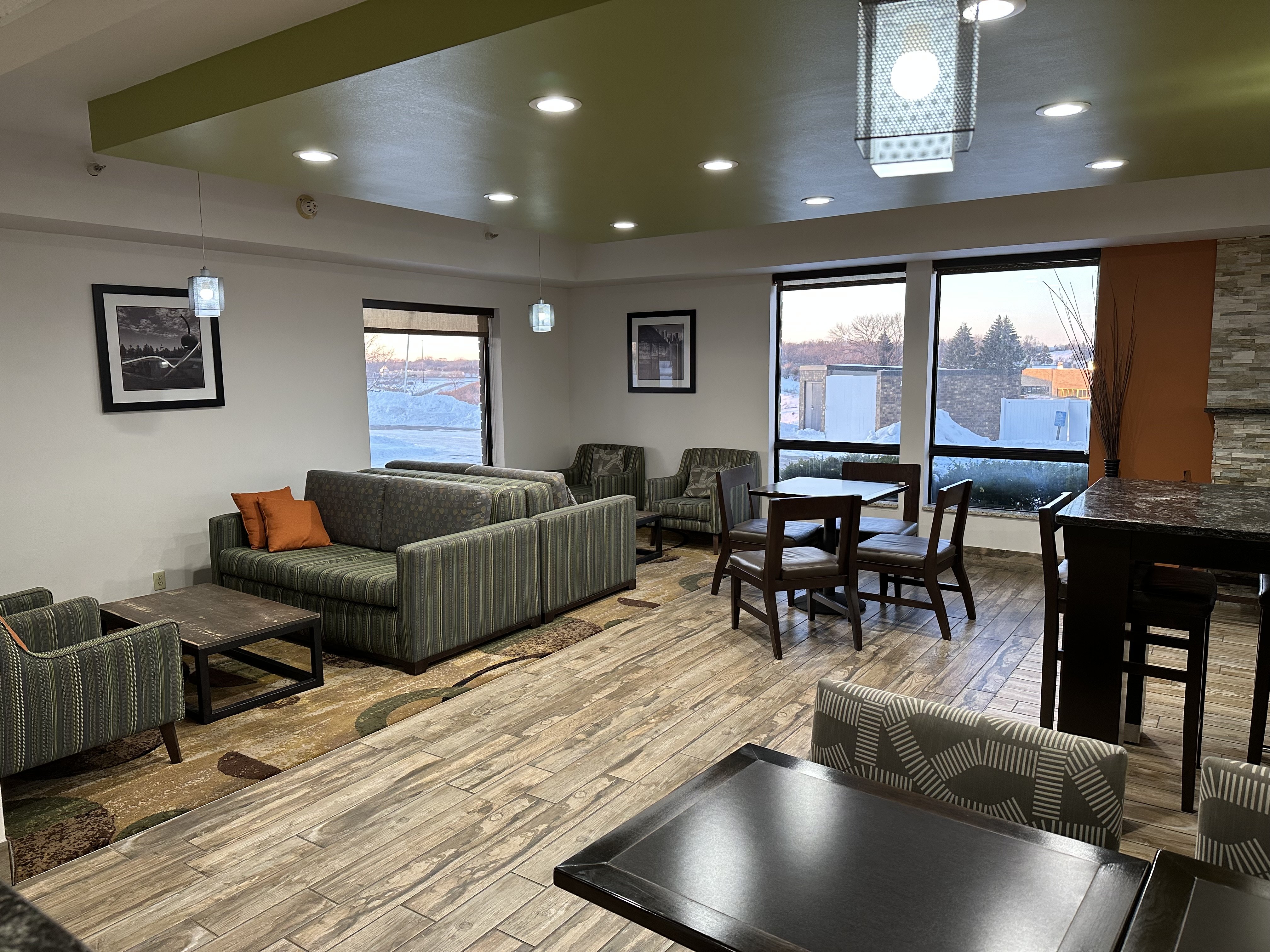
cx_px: 635
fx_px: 881
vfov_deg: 56.8
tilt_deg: -7.8
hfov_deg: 71.6
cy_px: 476
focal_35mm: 24
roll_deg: +0.9
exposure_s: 1/60
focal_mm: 6.86
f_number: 1.78
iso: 160
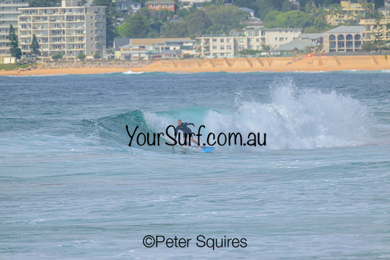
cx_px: 195
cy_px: 130
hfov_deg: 3.4
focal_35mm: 610
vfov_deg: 2.3
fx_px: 6610
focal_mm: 610
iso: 450
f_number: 11
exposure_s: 1/2000
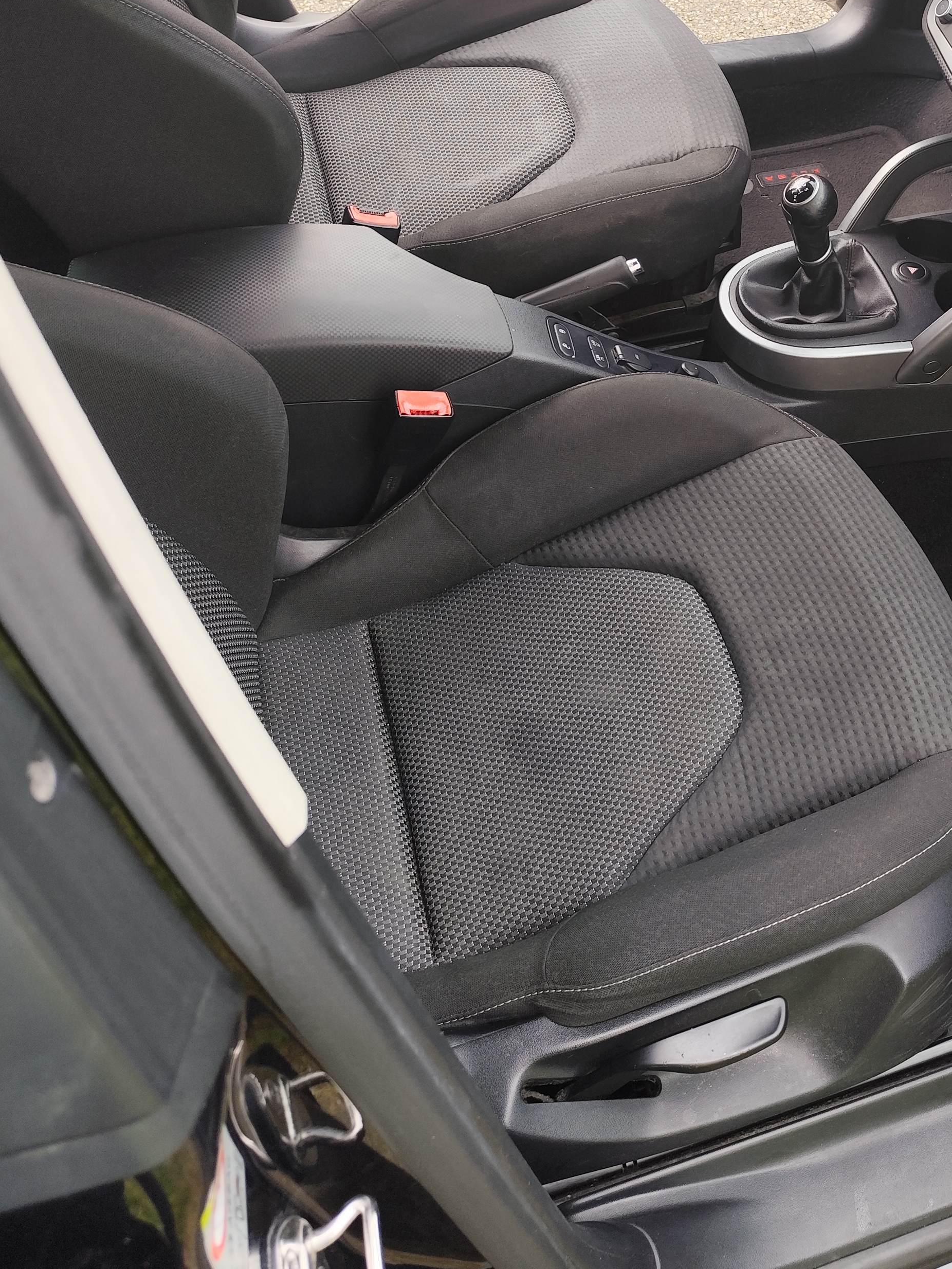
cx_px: 745
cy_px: 360
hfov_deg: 36.6
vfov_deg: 47.6
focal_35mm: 38
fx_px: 1393
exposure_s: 1/100
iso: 100
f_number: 1.65
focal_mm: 6.19
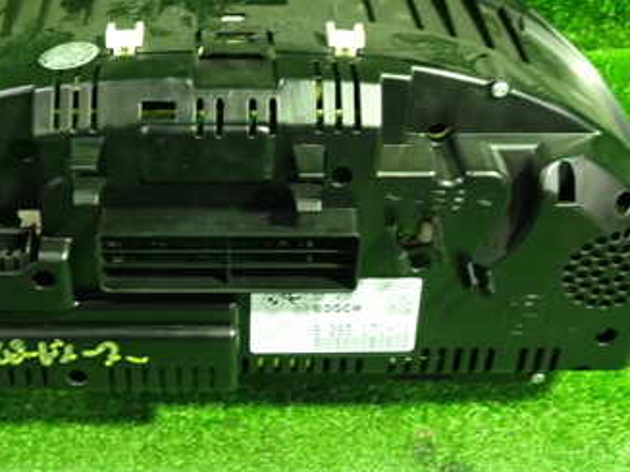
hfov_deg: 34.7
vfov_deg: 26.4
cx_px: 222
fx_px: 1001
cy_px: 156
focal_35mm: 55
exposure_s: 1/30
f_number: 2.3
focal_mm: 5.4
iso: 640
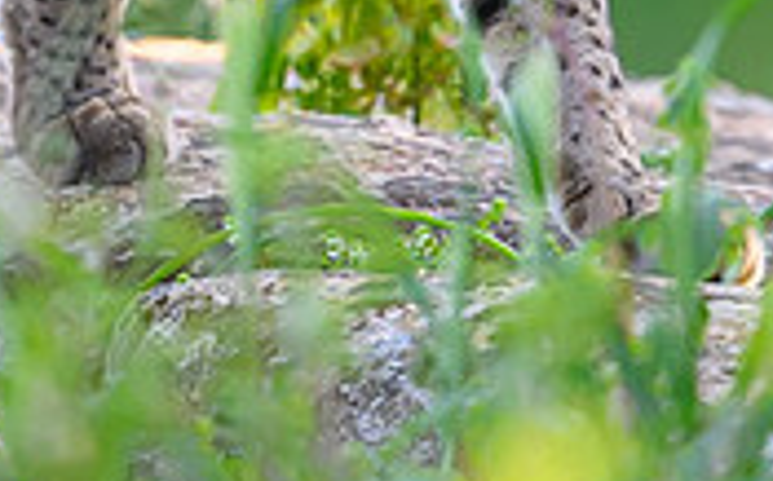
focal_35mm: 2320
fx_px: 48828
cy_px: -384
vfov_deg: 0.6
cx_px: 383
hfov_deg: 0.9
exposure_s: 1/2000
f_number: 4
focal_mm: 560
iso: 2200
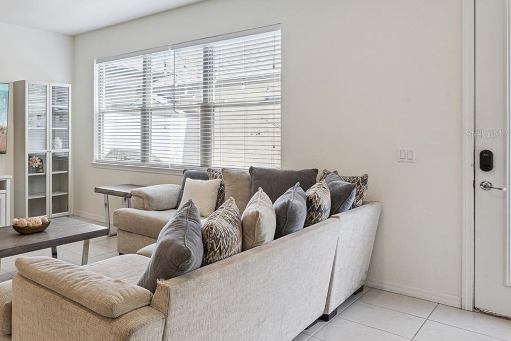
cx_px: 87
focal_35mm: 30
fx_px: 426
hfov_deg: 56.4
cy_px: 134
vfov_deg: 43.4
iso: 400
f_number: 13
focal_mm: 18
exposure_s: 1/15
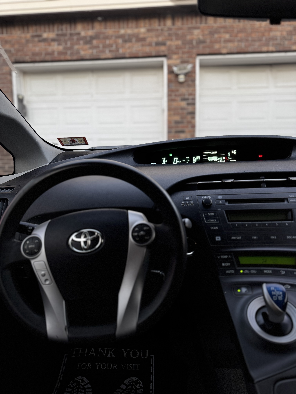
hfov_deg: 56.8
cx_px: 148
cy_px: 197
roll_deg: +1.3
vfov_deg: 71.6
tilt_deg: -8.8
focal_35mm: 24
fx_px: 274
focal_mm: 6.76
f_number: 1.78
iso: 200
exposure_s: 1/117
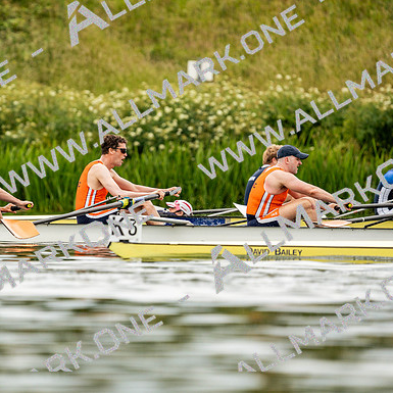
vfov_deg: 2.7
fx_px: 8233
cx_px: 124
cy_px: 196
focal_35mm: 641
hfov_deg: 2.7
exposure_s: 1/2000
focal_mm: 500
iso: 500
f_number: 6.3
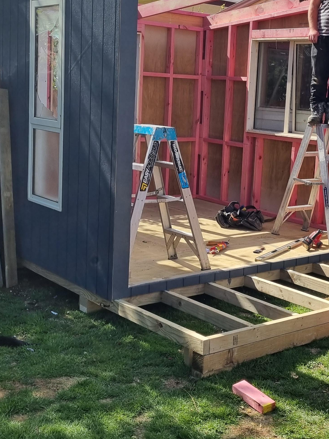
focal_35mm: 54
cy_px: 187
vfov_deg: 35.5
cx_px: 242
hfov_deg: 26.7
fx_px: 684
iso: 50
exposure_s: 1/2488
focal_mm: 5.4
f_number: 1.8
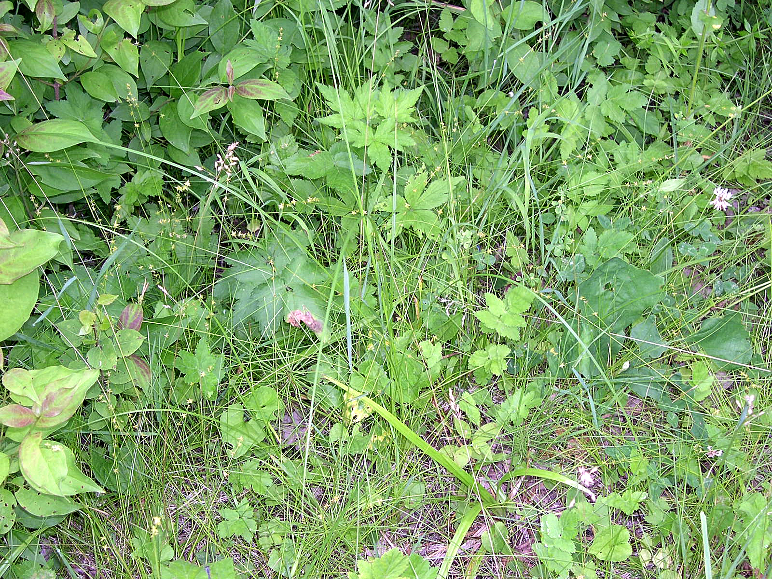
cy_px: 290
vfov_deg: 25.7
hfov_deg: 33.8
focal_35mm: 57
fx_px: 1271
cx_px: 386
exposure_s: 1/30
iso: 100
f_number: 3.4
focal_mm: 12.2
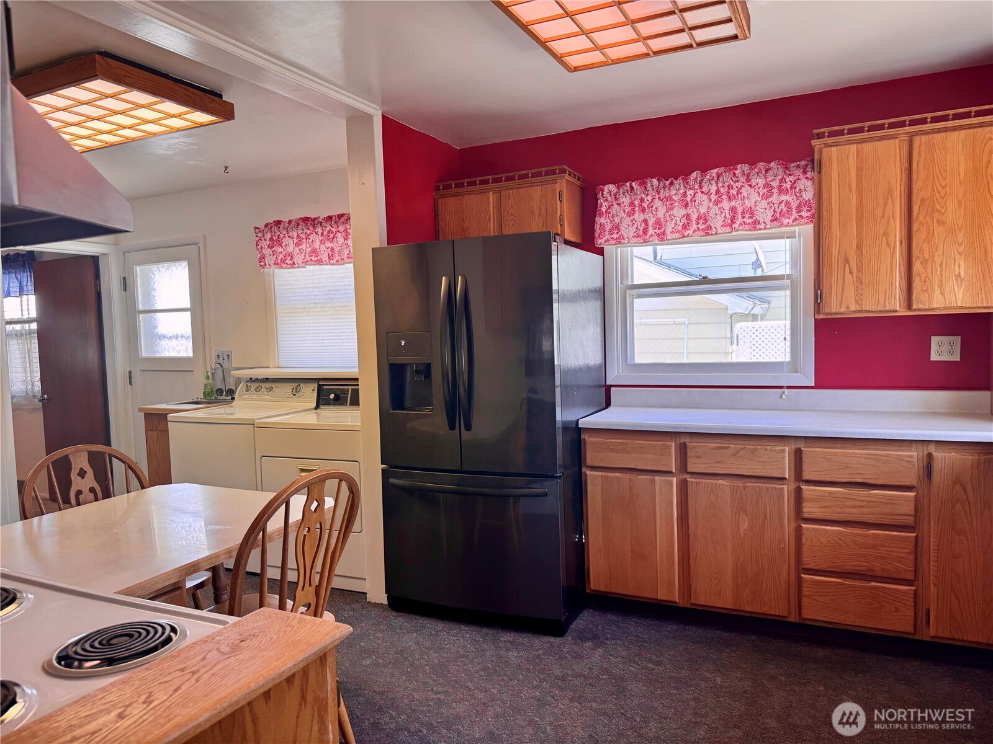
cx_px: 496
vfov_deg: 56.8
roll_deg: +1.6
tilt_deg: -4.0
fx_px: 688
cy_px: 372
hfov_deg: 71.6
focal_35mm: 24
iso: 100
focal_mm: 6.76
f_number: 1.78
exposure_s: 1/120
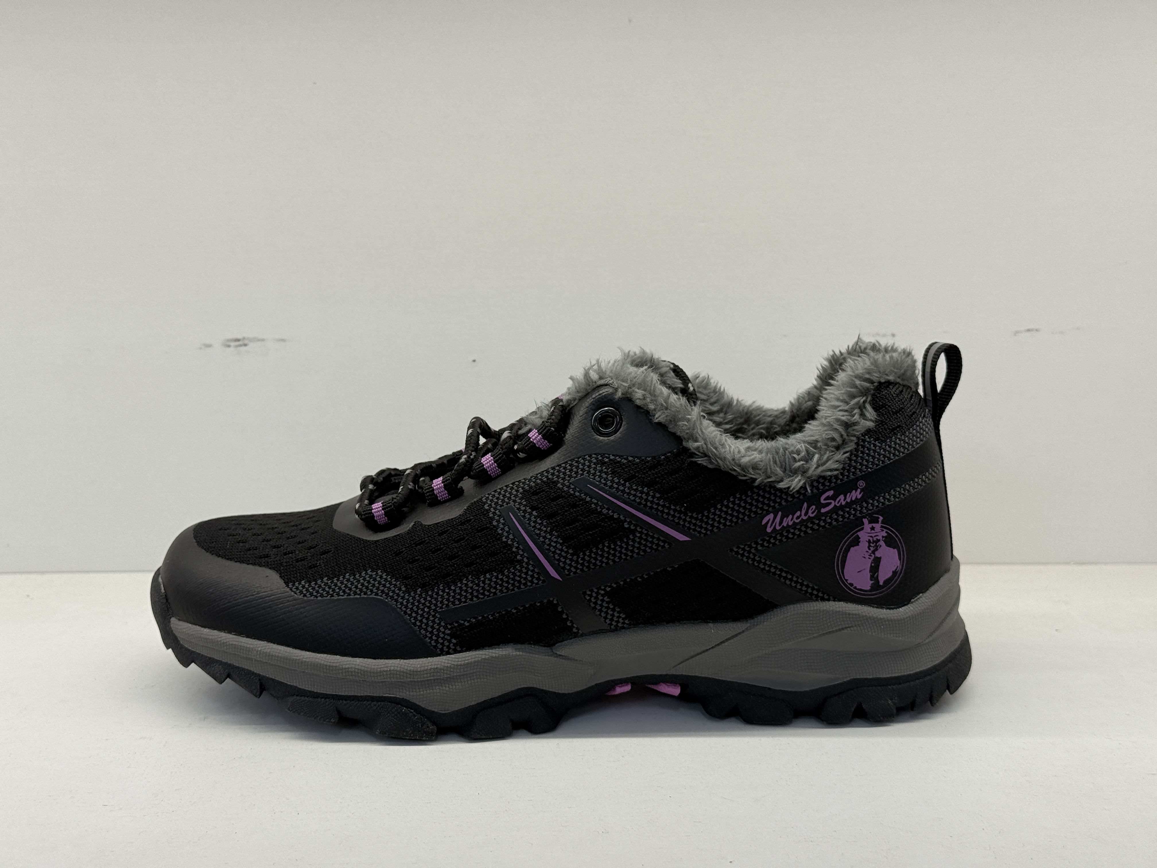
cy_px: 434
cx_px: 578
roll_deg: +0.5
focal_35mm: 48
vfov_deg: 30.3
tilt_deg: -11.7
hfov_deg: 39.7
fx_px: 1604
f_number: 1.78
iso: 64
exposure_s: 1/232
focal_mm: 6.76
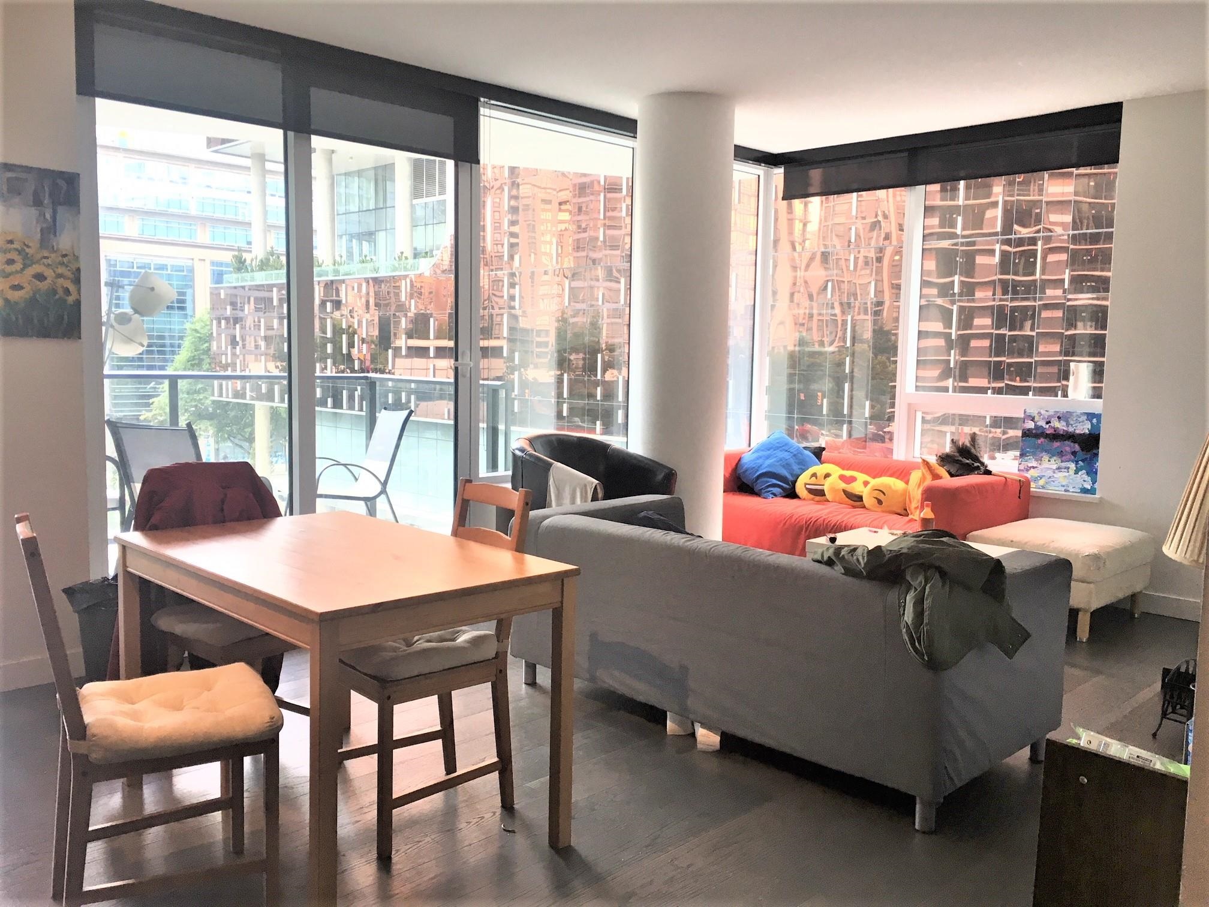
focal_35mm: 29
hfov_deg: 61.7
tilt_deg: -5.5
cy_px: 454
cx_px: 604
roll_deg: -0.5
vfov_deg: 48.2
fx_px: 1013
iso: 25
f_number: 2.2
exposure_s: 1/30
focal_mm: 4.15
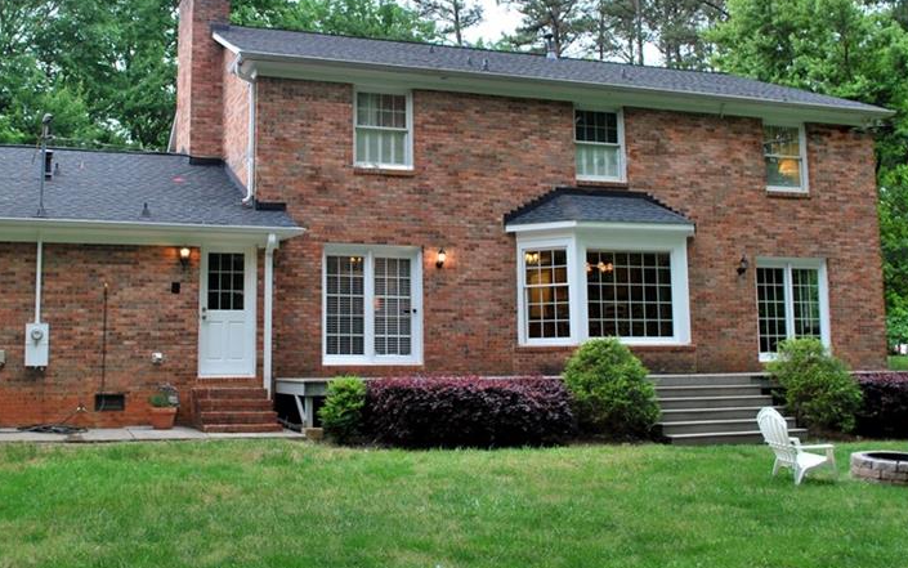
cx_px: 366
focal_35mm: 40
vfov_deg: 31.9
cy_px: 214
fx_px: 990
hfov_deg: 49.0
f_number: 5
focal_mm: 18
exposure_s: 1/100
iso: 200
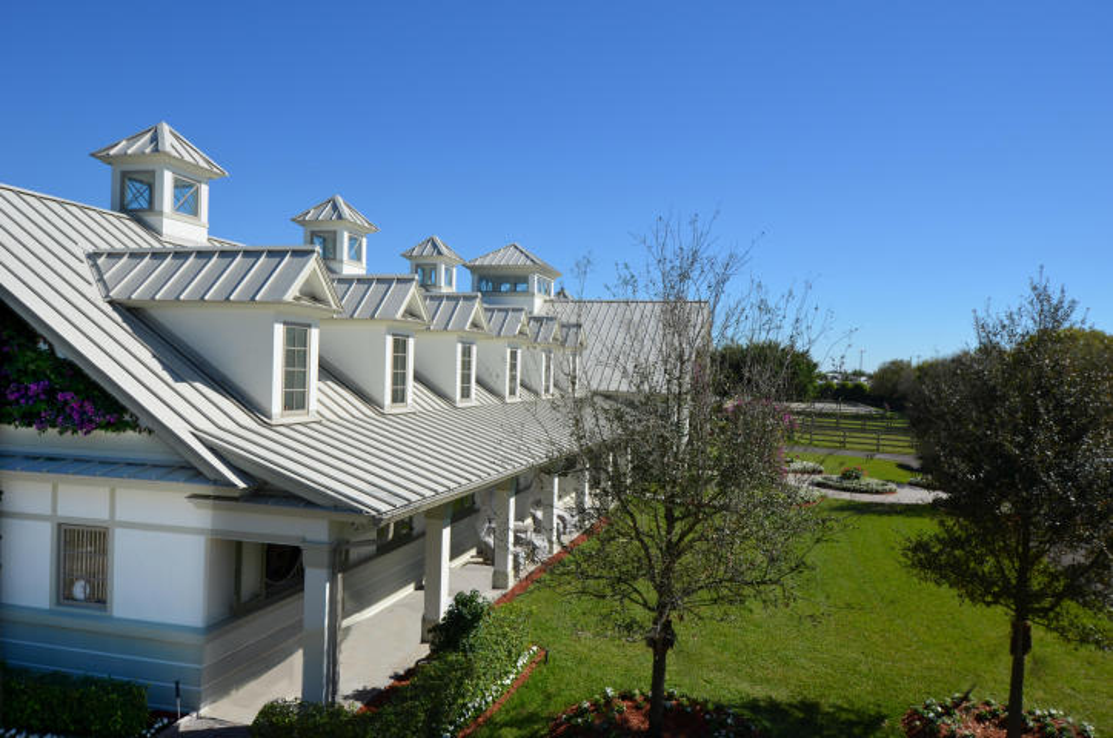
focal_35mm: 26
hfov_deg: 70.5
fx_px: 787
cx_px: 556
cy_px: 369
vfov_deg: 50.2
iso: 100
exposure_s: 1/320
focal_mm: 17
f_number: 9
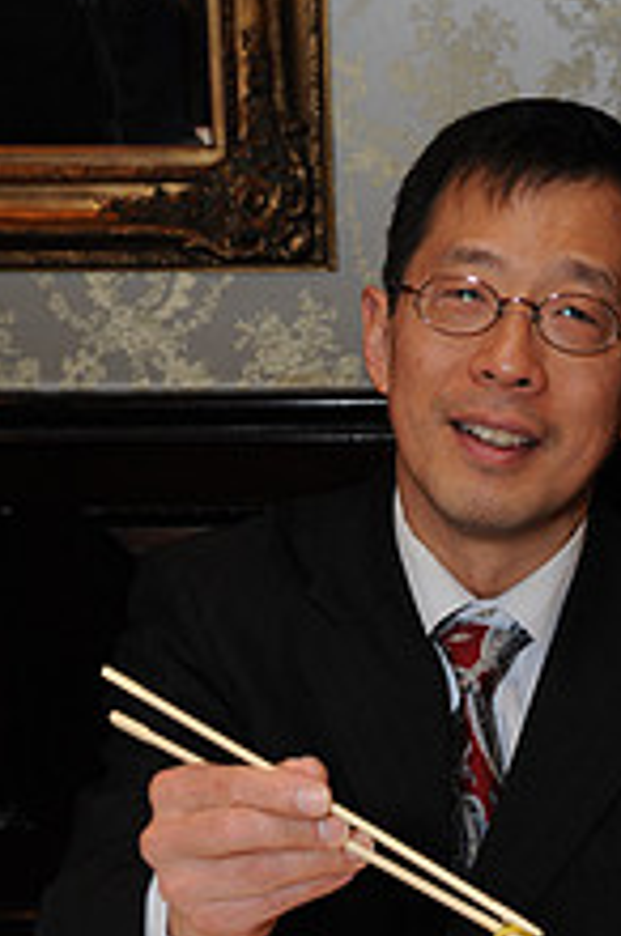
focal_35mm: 98
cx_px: 423
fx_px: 2544
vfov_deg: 20.5
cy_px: 804
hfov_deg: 13.9
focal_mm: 48
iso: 1600
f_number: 5.6
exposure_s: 1/80
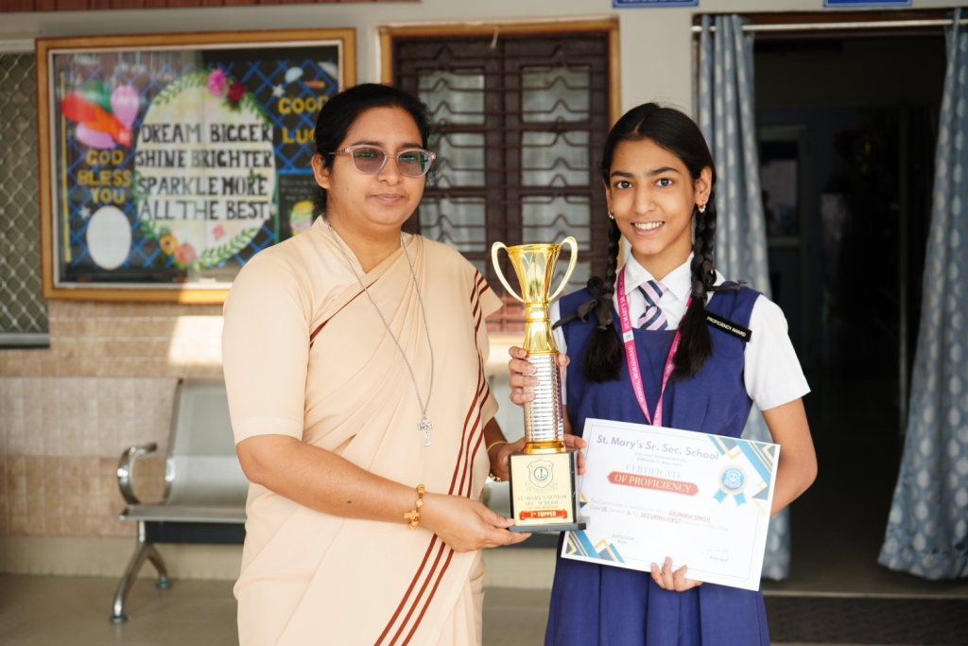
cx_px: 484
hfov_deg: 33.9
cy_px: 323
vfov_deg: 23.0
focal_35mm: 59
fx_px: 1587
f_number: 5.6
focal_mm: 59
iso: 100
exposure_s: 1/80
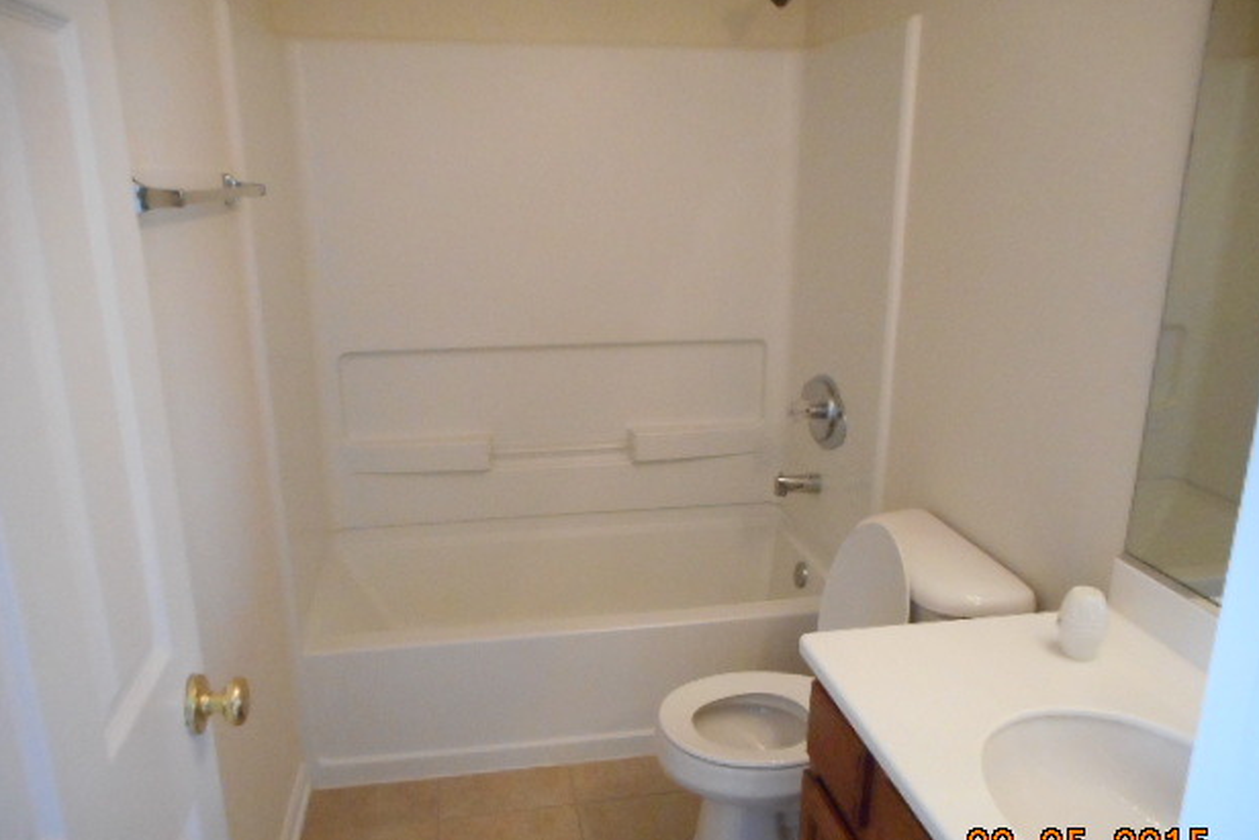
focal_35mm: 27
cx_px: 634
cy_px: 462
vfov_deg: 47.9
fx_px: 944
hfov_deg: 67.4
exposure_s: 1/80
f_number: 3.7
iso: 800
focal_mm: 4.5
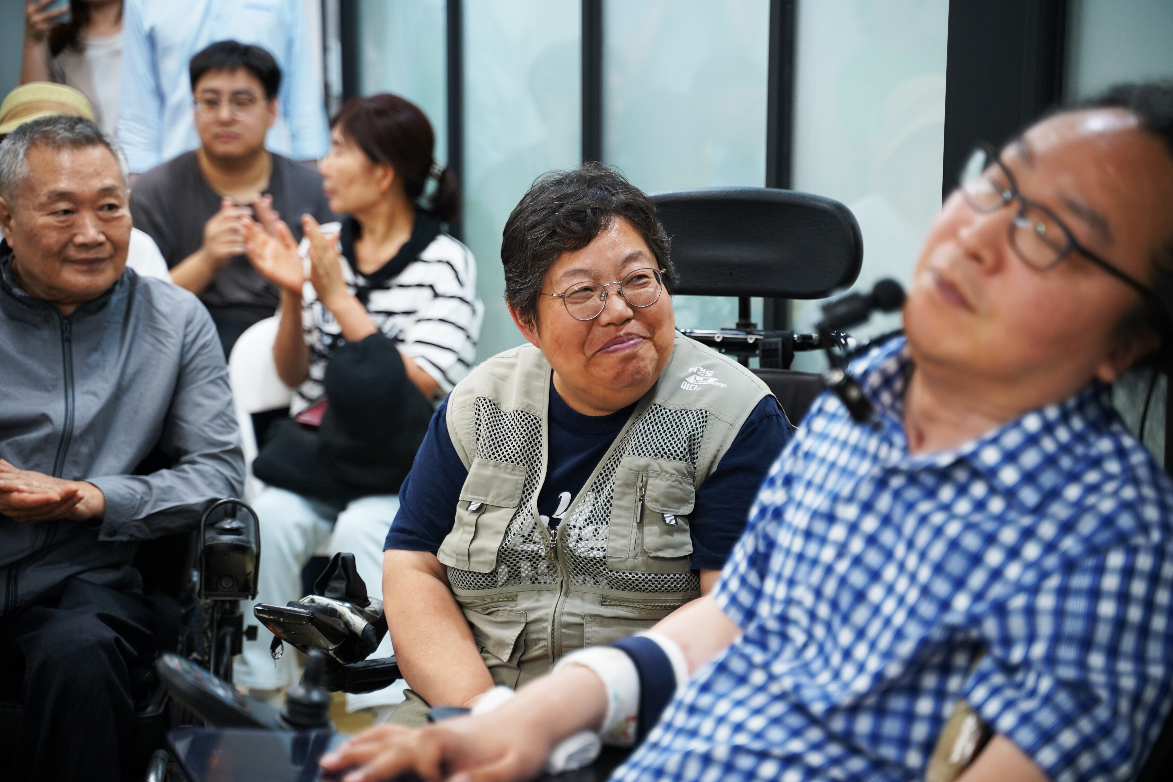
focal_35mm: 75
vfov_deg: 18.2
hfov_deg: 27.0
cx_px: 586
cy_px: 391
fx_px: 2444
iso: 500
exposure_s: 1/160
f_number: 2.8
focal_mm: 75
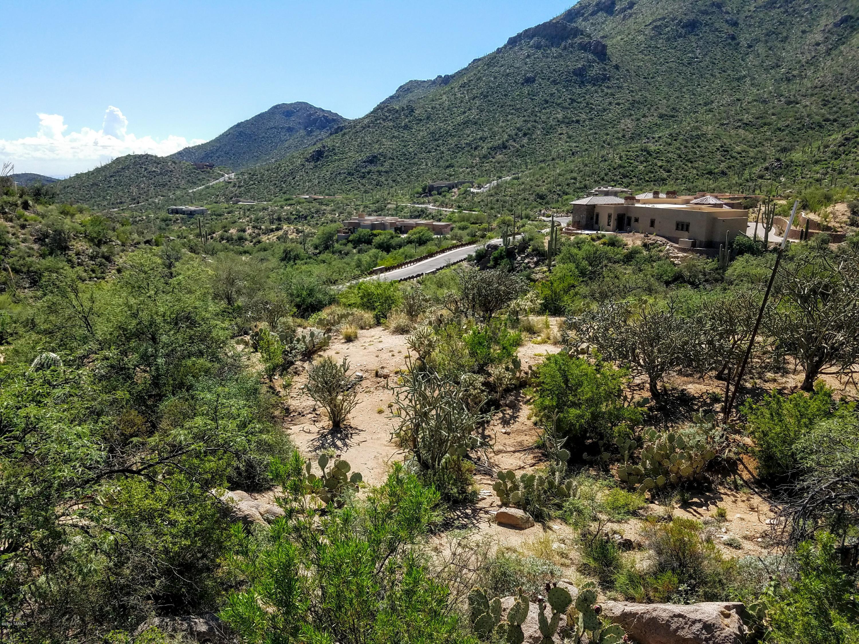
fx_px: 645
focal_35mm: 26
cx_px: 430
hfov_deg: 67.3
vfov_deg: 53.1
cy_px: 322
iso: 50
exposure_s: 1/2304
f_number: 1.7
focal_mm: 4.2
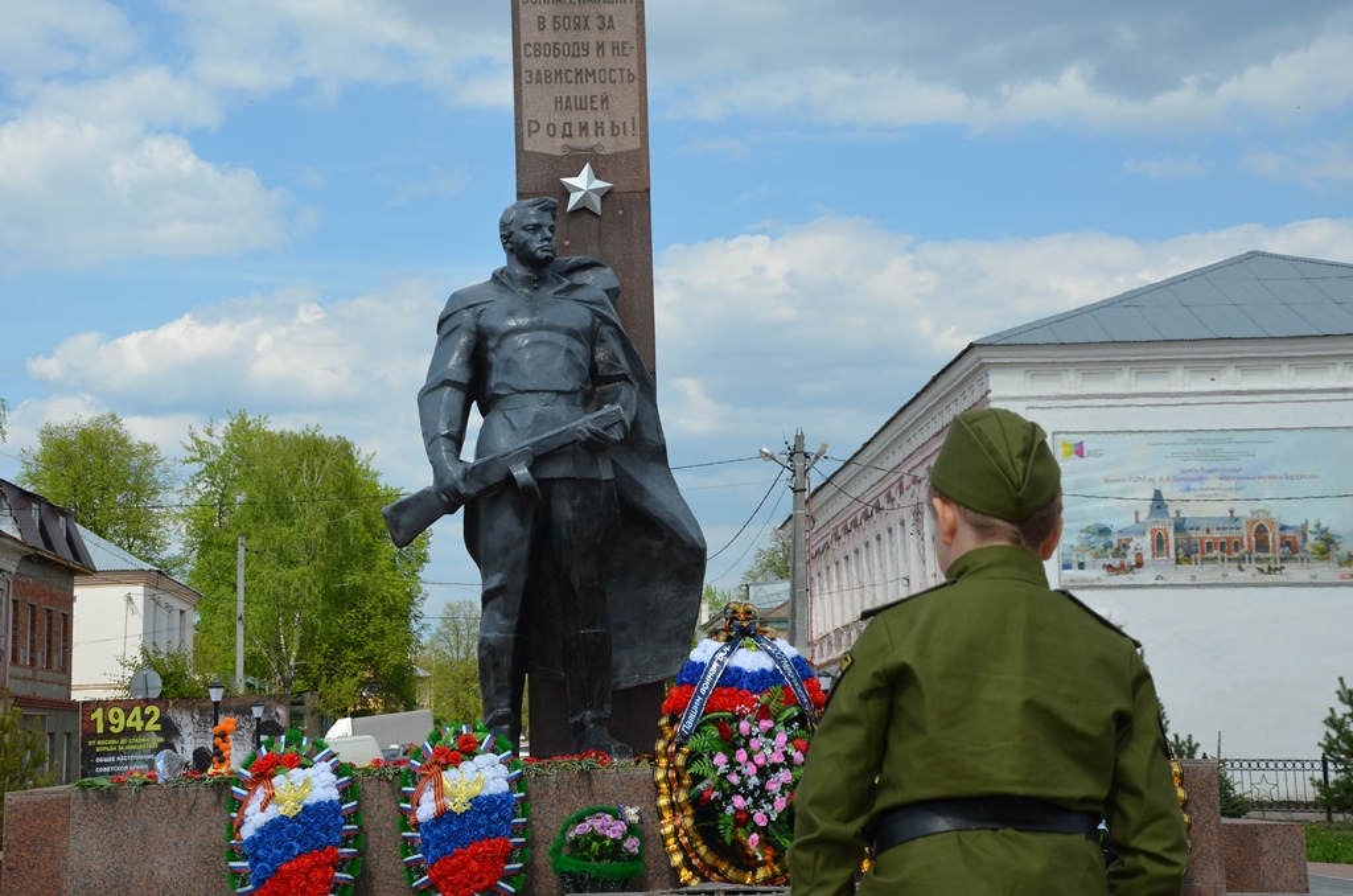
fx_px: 2363
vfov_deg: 21.5
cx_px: 676
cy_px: 448
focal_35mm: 63
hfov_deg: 32.0
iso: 100
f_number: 9
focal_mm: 42
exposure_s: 1/320
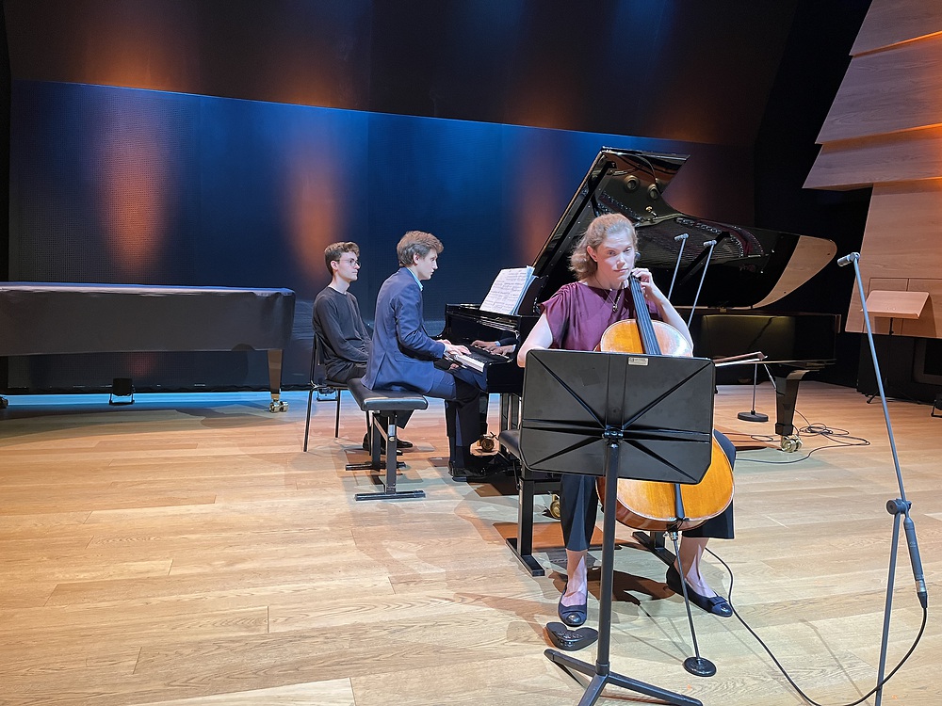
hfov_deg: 67.3
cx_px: 471
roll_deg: -1.3
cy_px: 353
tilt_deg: -6.2
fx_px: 708
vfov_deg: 53.1
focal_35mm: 26
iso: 320
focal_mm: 5.1
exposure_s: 1/60
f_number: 1.6
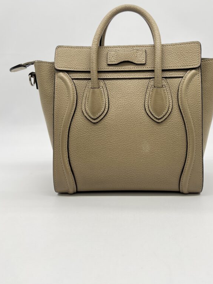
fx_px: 287
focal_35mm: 35
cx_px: 130
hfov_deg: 40.5
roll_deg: +1.4
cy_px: 116
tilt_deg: -7.4
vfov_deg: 52.3
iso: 32
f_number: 1.5
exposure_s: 1/150
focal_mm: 5.7
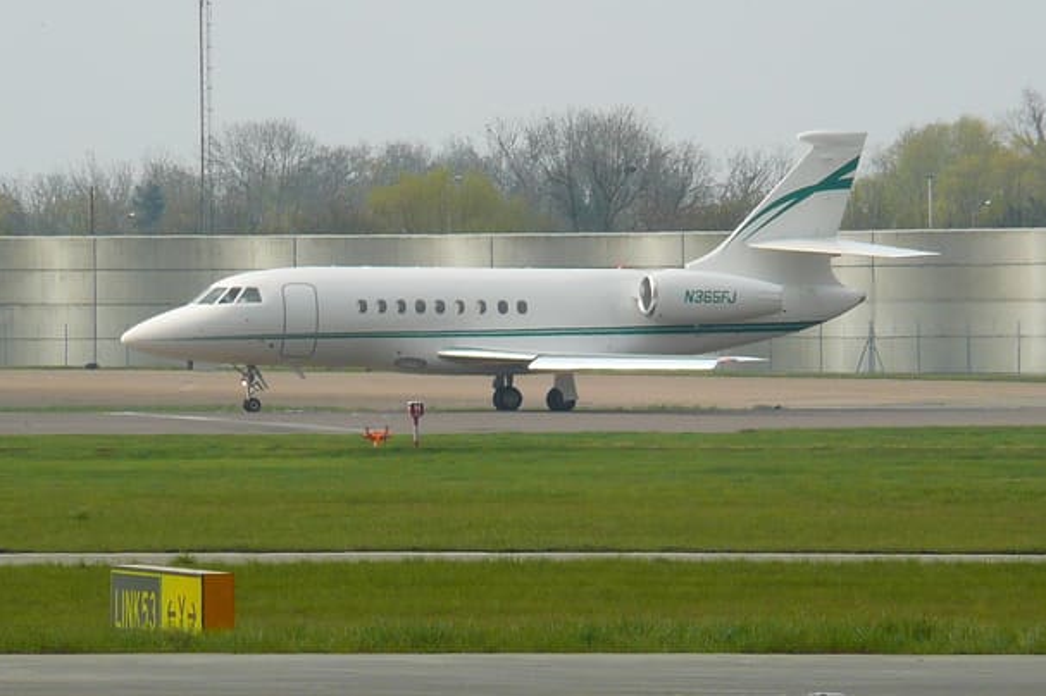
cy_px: 332
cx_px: 510
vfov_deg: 4.7
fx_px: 8566
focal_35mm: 295
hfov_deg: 7.0
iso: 100
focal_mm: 46
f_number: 4.9
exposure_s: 1/320
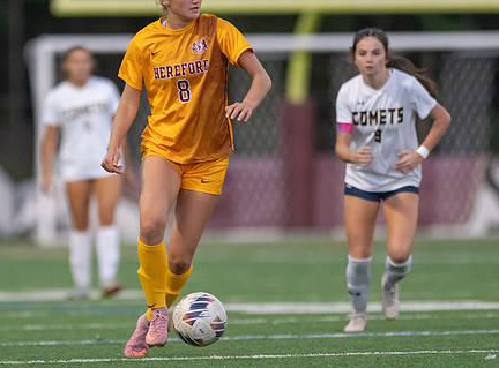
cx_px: 97
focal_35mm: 657
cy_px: 197
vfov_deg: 2.2
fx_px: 9418
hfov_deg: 3.0
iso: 4000
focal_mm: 300
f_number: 2.8
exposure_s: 1/1000
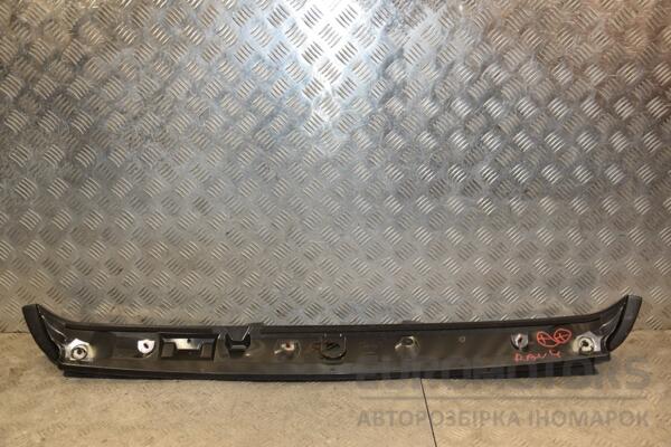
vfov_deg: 36.9
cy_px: 224
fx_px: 671
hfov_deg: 53.1
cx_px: 336
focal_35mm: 36
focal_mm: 24
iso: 800
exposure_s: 1/200
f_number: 5
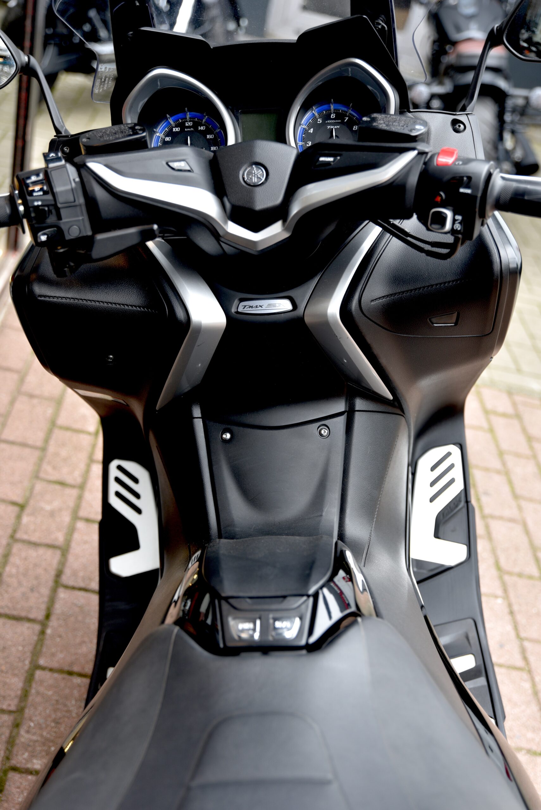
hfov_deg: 28.1
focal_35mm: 48
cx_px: 270
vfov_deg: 41.1
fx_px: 1081
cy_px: 405
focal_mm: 48
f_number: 3.2
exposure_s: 1/60
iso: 200
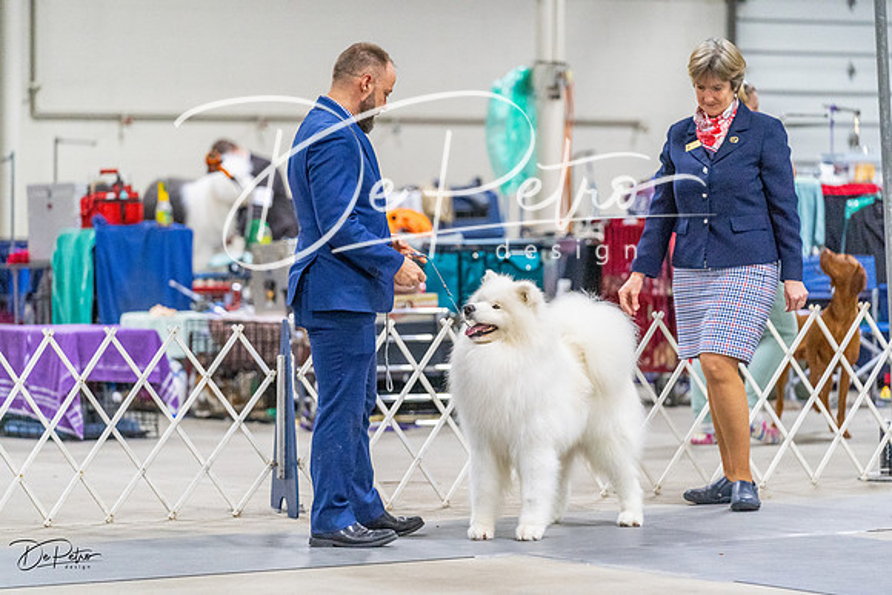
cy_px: 298
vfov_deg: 8.9
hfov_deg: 13.2
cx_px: 446
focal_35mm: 155
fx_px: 3841
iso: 6400
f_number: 3.2
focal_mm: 155
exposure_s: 1/320
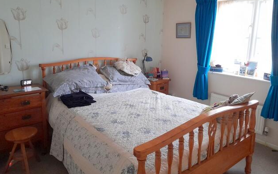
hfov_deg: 68.4
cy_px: 71
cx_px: 138
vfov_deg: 45.9
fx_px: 205
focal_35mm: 27
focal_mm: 4.6
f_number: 2
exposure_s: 1/30
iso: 400
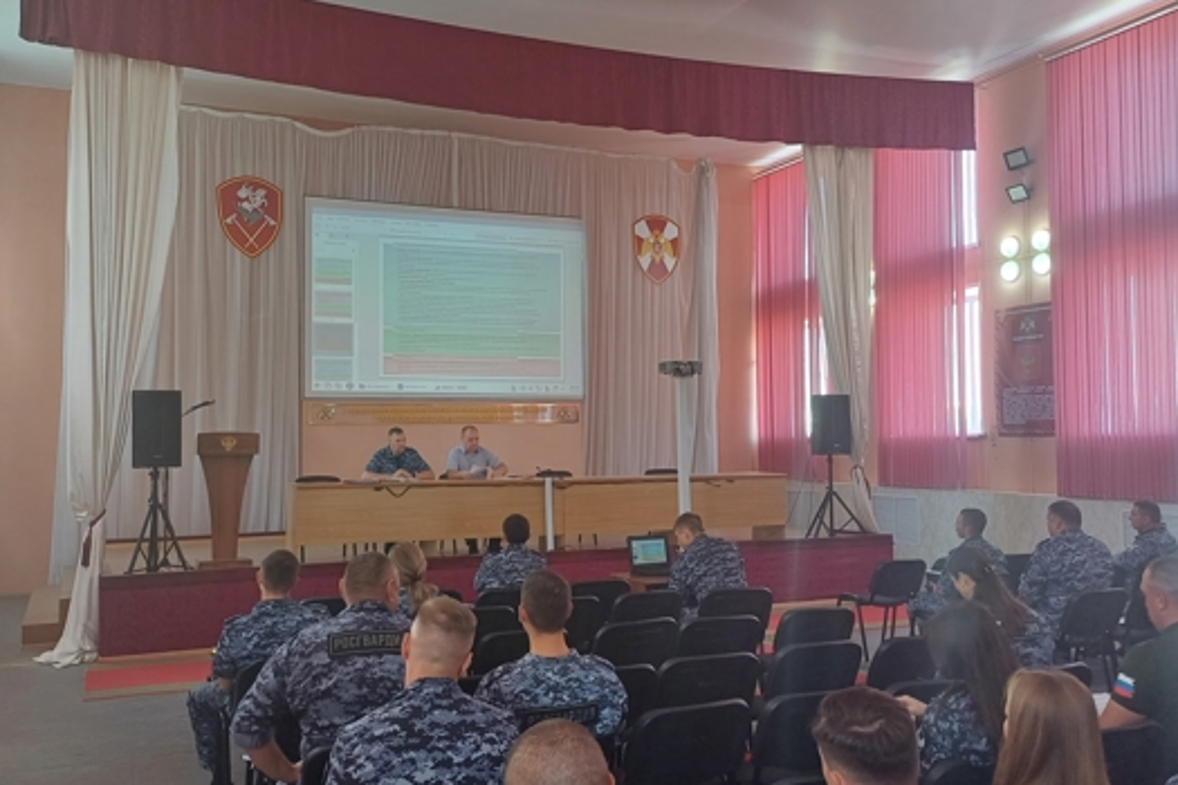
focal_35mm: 33
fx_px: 1080
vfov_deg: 40.0
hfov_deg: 57.2
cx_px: 573
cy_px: 399
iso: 100
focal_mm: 4.65
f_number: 1.8
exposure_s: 1/50
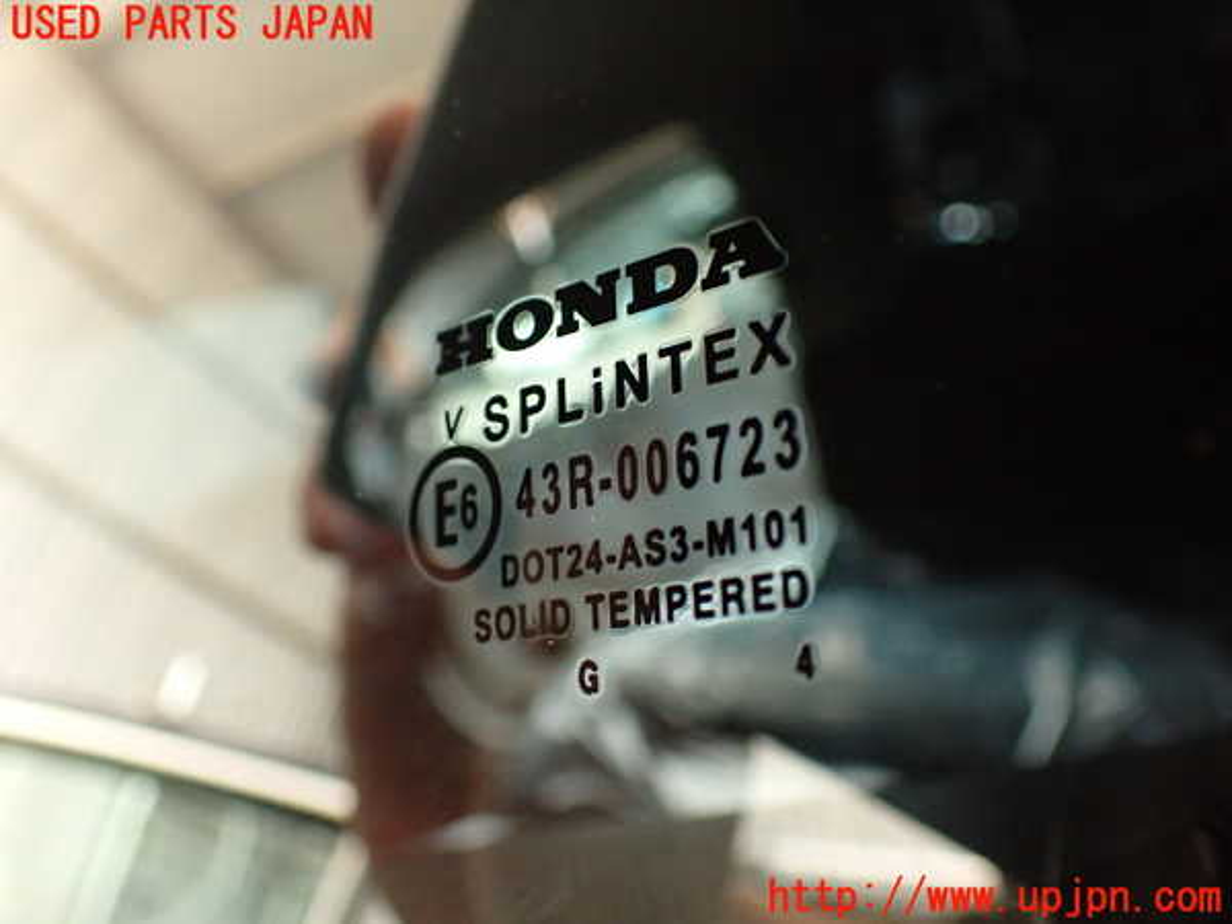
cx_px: 616
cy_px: 462
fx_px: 1139
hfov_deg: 56.8
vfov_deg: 44.2
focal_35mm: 32
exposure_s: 1/30
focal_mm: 5.79
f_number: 2.4
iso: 500
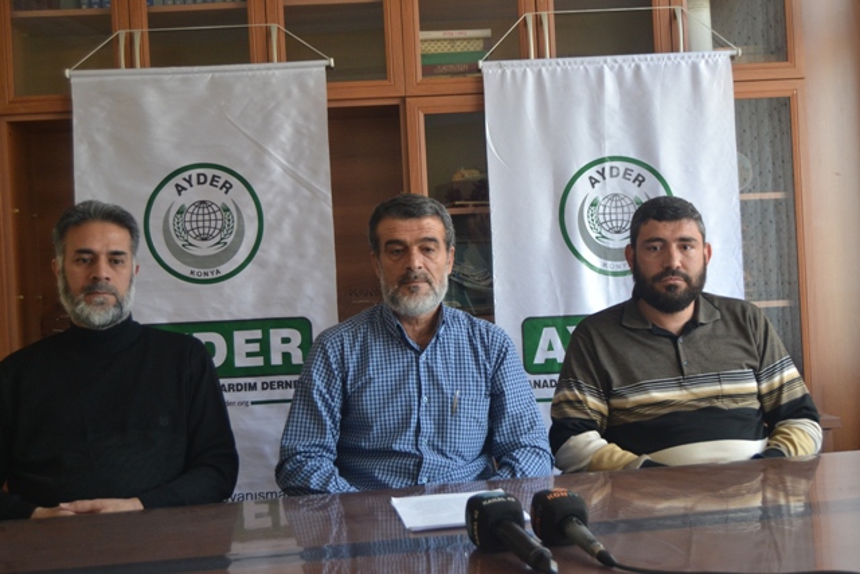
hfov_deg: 41.1
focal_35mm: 48
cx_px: 430
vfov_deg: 28.1
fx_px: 1147
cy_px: 287
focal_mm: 32
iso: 900
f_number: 4.5
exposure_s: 1/60
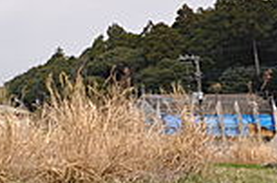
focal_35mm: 70
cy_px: 35
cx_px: -192
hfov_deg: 21.5
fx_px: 537
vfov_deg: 19.1
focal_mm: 11.5
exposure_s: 1/400
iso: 200
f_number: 10
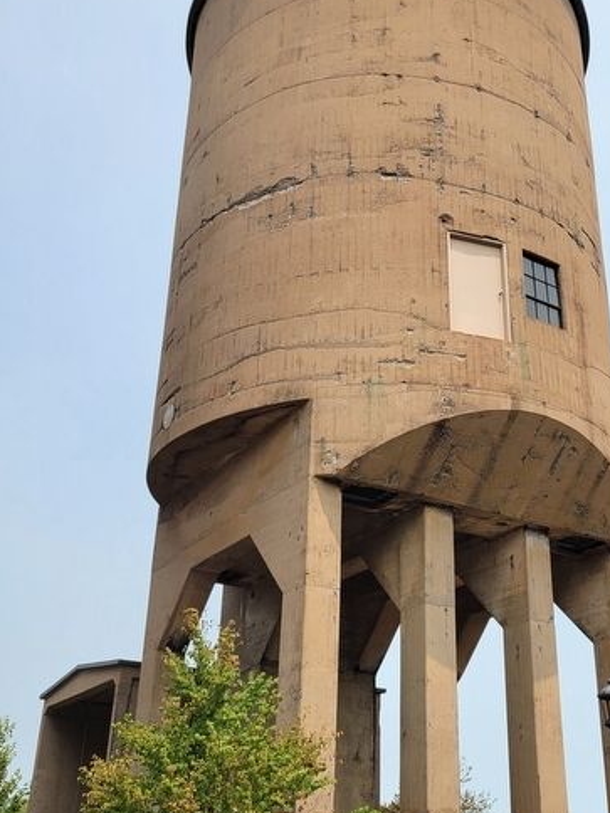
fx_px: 1010
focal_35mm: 43
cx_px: 420
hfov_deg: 33.2
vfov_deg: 43.9
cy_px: 406
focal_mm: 5.4
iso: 40
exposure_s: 1/2866
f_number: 1.8
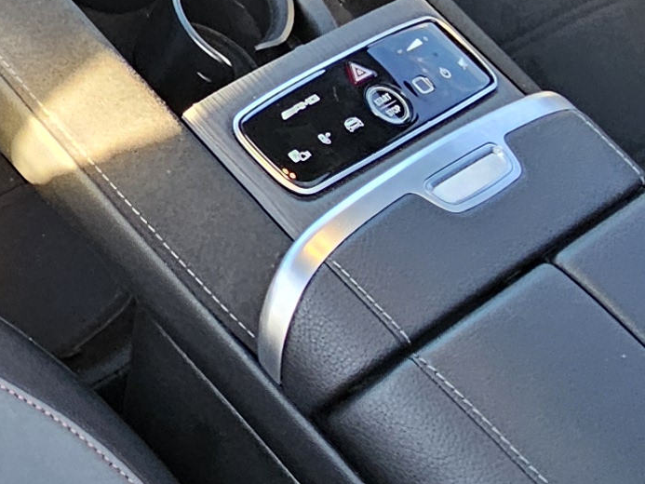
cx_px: -330
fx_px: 1398
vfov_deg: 18.5
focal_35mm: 75
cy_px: -107
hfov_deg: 21.6
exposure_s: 1/60
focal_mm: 2.2
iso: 200
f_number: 2.2
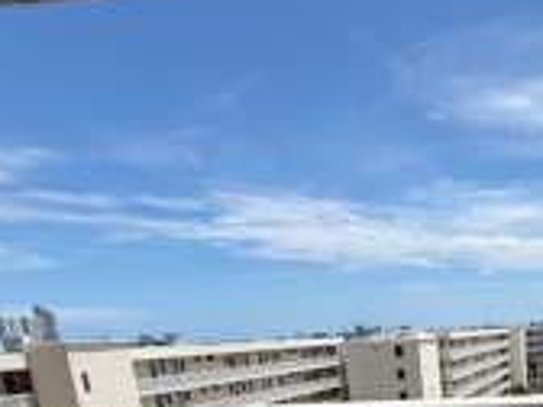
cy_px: 468
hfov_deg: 40.4
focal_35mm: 40
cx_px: 556
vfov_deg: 31.2
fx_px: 627
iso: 20
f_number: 2.2
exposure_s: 1/1189
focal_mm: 2.22
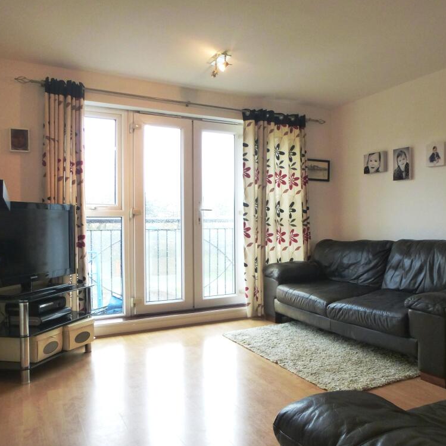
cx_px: 300
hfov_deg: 54.4
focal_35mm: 29
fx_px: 423
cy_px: 225
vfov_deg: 55.6
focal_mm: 4.3
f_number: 3.3
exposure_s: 1/40
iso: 400
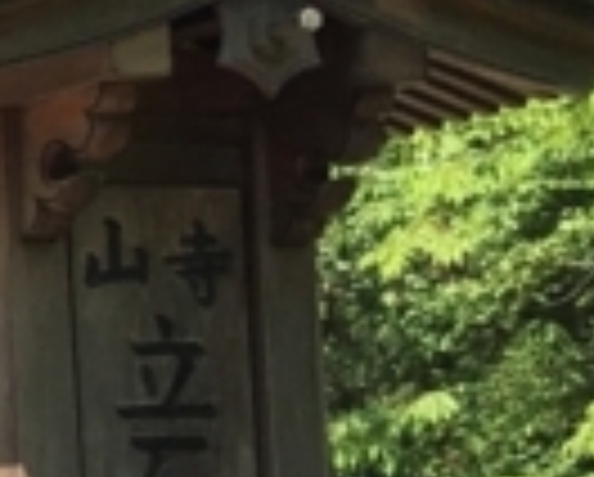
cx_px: -1458
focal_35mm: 219
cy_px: 450
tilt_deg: +5.9
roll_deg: +1.3
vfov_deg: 7.1
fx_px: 3856
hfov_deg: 7.3
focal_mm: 4.15
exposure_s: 1/769
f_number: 2.2
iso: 25
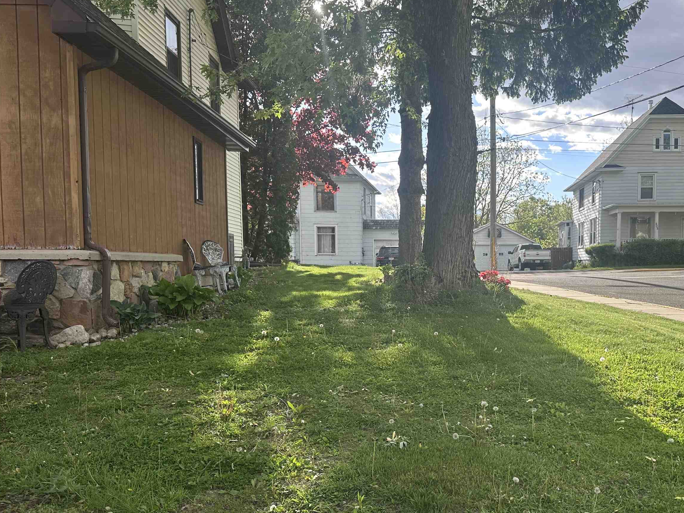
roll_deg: -0.9
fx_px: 632
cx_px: 443
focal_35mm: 32
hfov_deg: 55.9
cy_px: 295
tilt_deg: -3.0
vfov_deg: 44.0
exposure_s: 1/1357
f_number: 1.78
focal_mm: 6.86
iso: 80
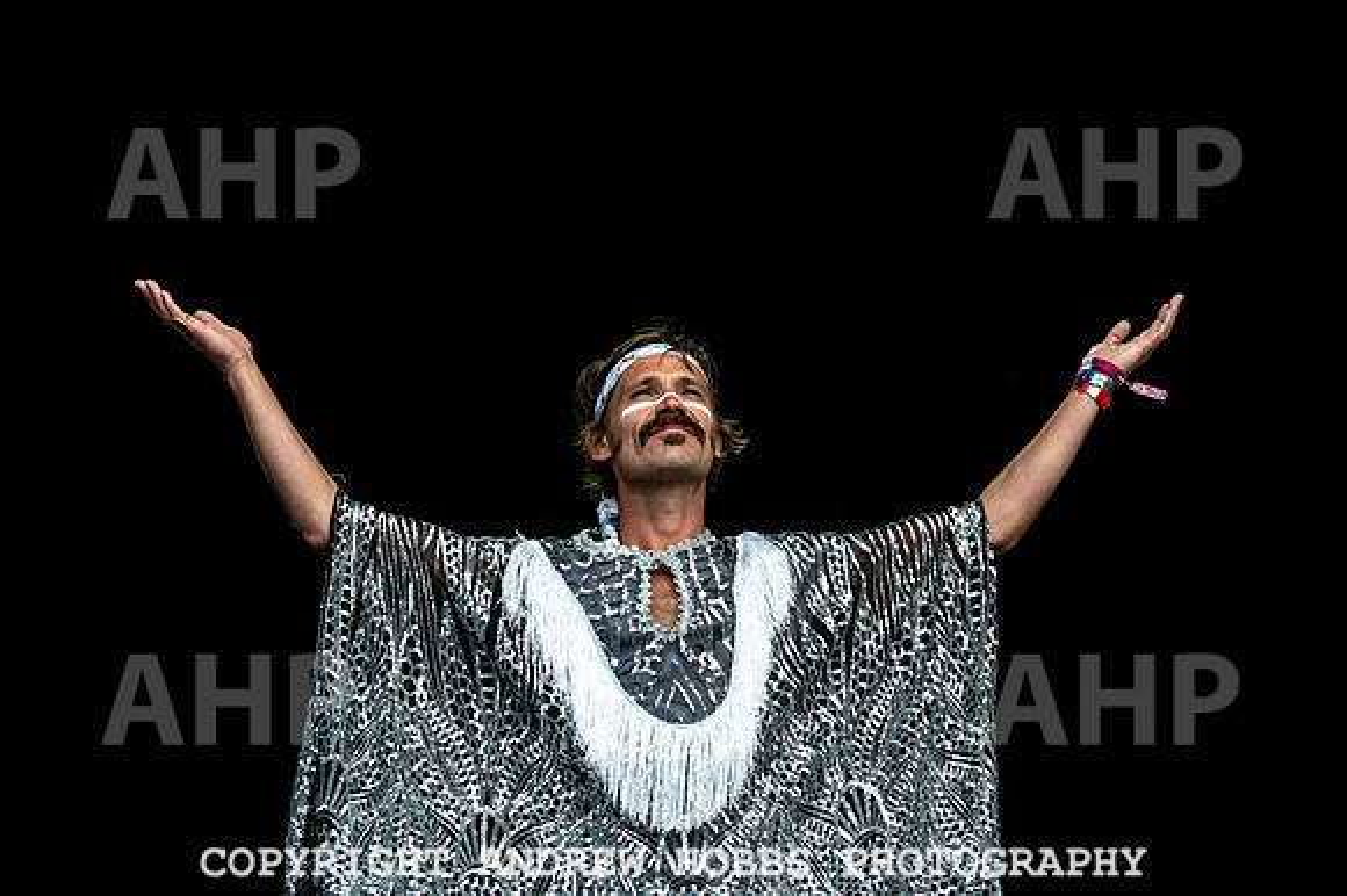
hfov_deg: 16.6
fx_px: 4604
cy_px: 372
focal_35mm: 123
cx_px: 805
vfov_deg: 11.1
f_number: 5
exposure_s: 1/500
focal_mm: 102
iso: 250
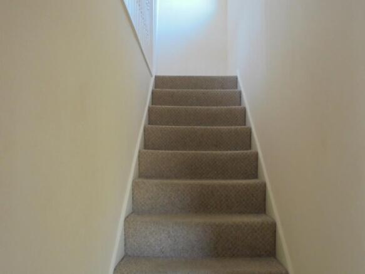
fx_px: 306
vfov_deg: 48.2
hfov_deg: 61.7
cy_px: 137
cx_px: 182
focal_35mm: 29
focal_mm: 5.3
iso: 400
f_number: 3.7
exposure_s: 1/20
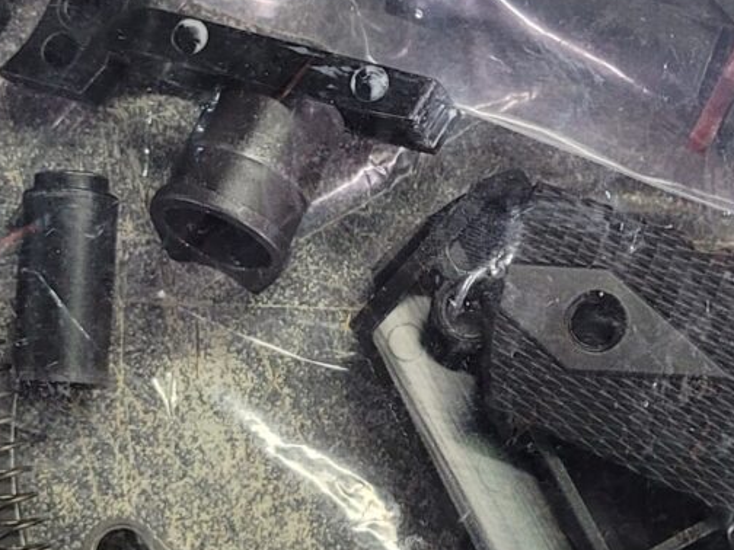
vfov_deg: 14.9
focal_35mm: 99
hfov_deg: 19.7
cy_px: 284
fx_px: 2099
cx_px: 536
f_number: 1.8
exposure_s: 1/60
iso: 200
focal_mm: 5.4
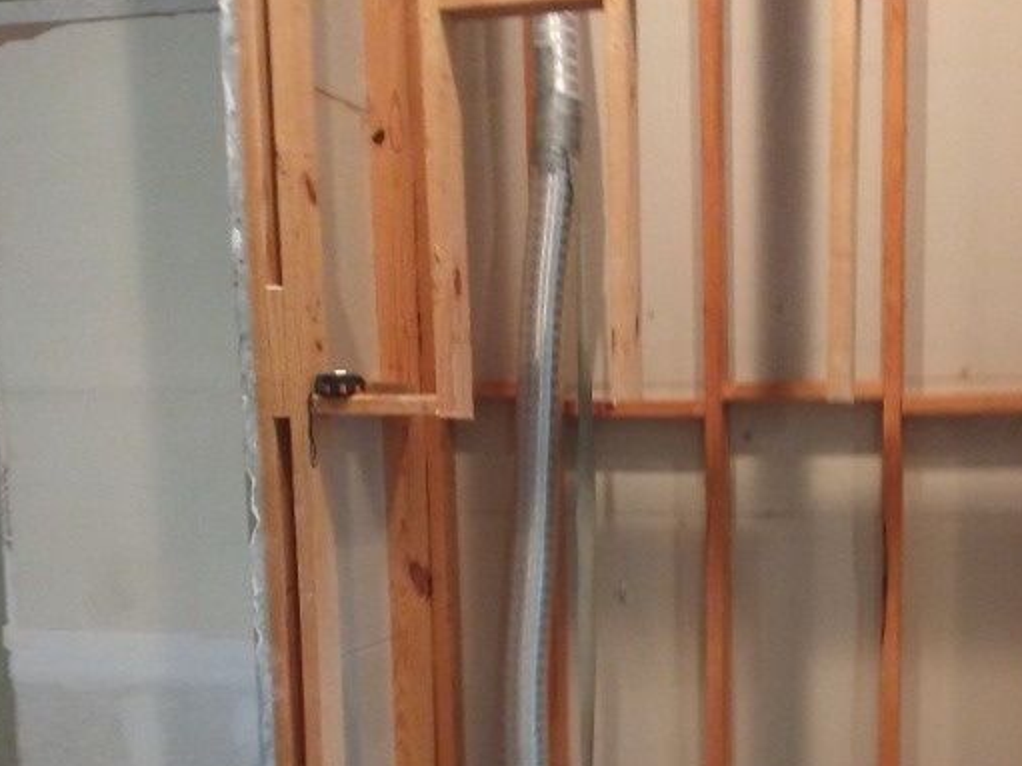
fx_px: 1063
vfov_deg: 38.2
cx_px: 714
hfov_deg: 50.1
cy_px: 614
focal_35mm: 36
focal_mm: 3.54
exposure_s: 1/24
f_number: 2
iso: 856
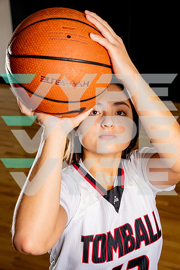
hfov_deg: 22.7
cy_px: 135
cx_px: 90
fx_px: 449
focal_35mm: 60
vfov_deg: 33.5
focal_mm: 59.9
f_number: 7.1
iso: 640
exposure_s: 1/200
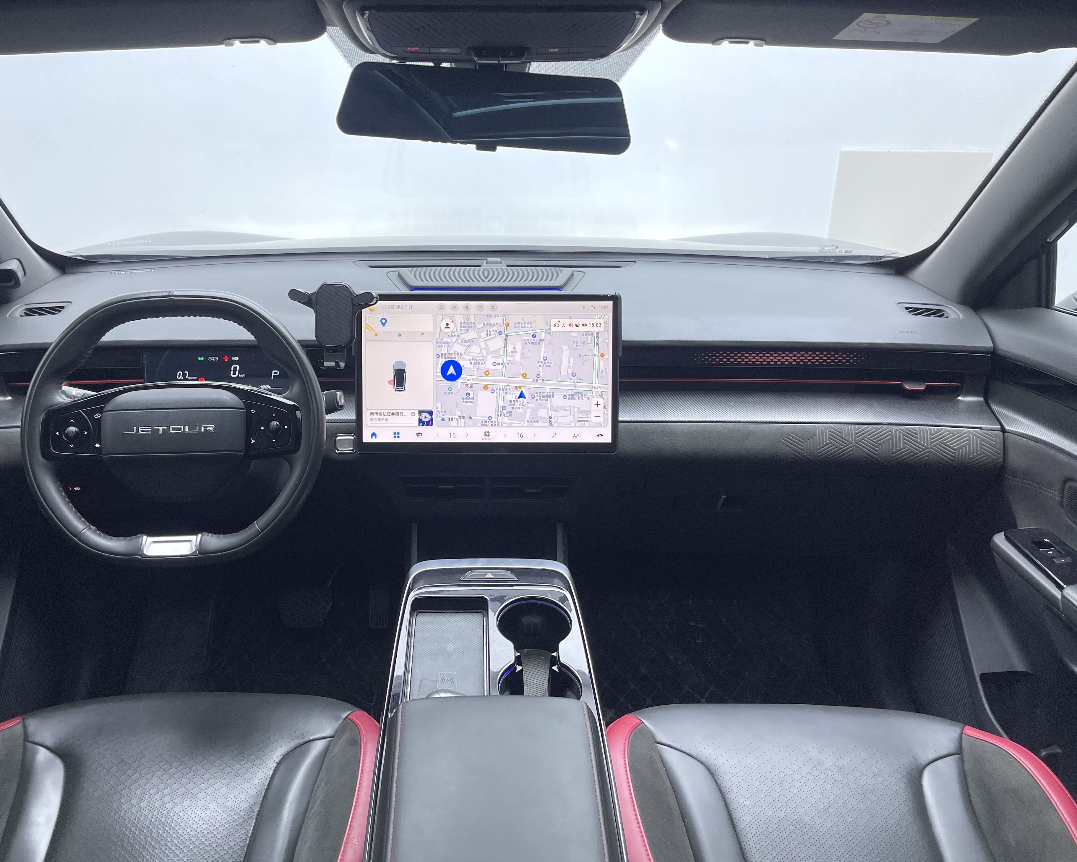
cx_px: 486
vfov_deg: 53.2
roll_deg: -0.9
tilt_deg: -21.9
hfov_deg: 63.9
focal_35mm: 27
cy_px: 436
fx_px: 861
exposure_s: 1/75
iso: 80
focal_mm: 5.1
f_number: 1.6
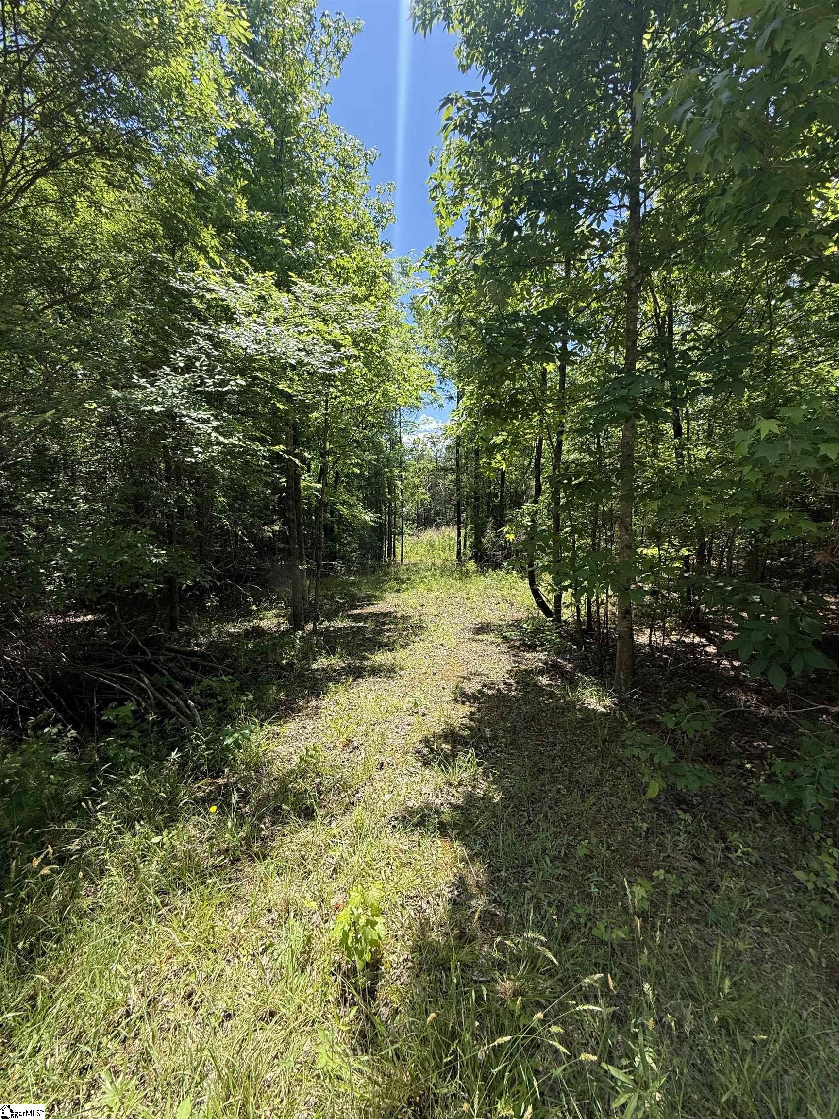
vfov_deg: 102.1
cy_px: 560
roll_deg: +0.2
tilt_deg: -2.4
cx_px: 420
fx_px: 452
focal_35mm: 14
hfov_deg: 85.7
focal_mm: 2.22
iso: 50
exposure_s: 1/651
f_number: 2.2
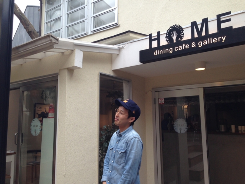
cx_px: 122
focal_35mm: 33
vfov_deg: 42.9
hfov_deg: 55.4
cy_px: 92
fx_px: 234
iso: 50
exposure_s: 1/184
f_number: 2.4
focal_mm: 4.13
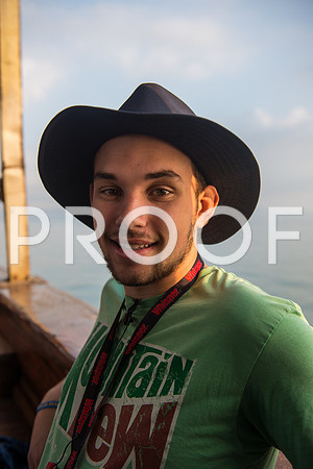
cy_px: 234
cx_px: 156
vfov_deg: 54.4
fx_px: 456
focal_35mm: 35
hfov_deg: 37.9
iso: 100
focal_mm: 35
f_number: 2.8
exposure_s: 1/320
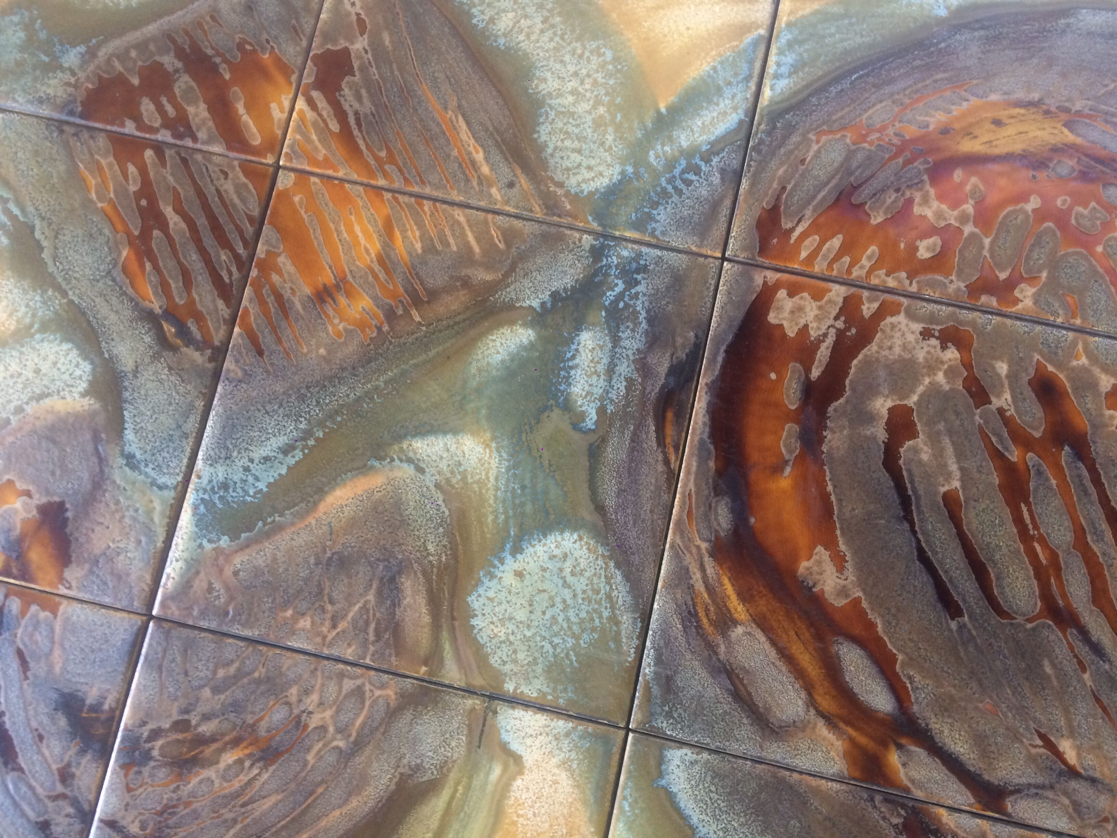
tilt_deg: -80.3
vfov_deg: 48.2
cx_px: 558
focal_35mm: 29
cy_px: 419
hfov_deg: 61.7
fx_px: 936
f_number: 2.2
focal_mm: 4.15
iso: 125
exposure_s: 1/33
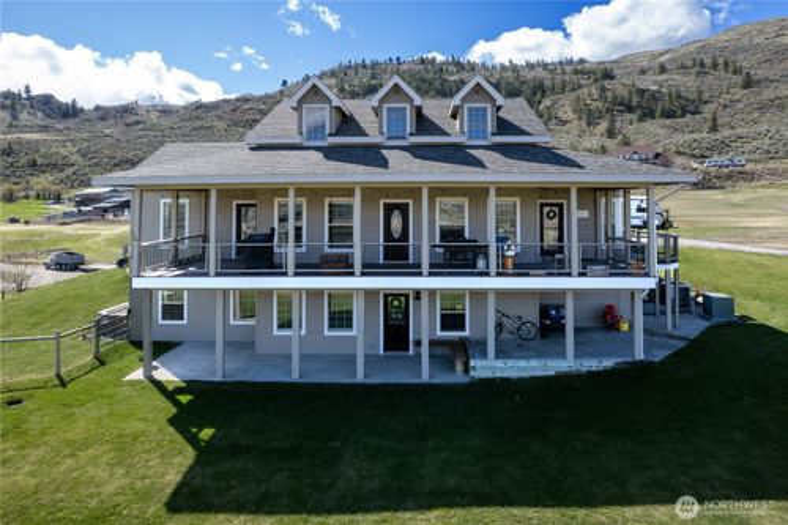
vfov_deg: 57.2
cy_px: 262
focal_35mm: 22
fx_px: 481
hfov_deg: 78.6
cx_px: 394
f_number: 2.8
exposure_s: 1/1250
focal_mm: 8.38
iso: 100
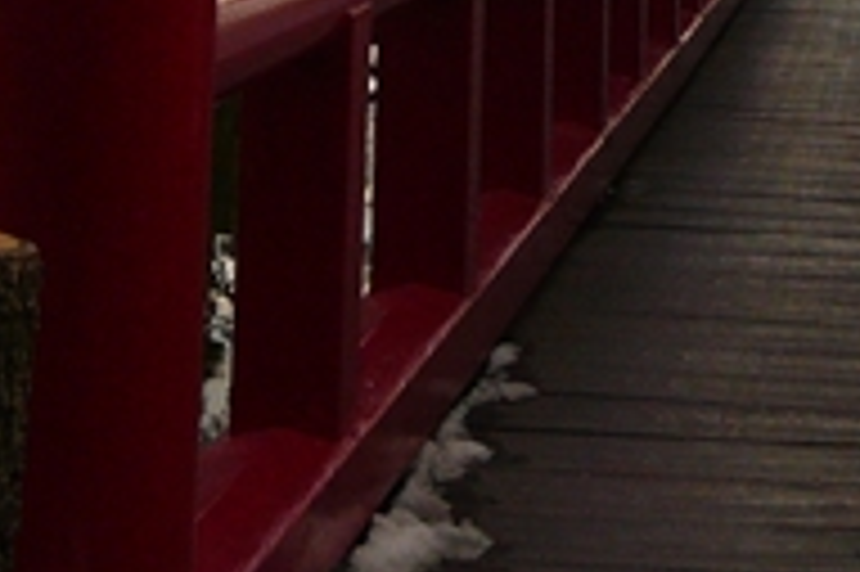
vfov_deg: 10.6
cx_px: 536
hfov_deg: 16.8
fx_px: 2912
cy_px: -401
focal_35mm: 122
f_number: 2.8
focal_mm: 4.6
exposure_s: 1/320
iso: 100
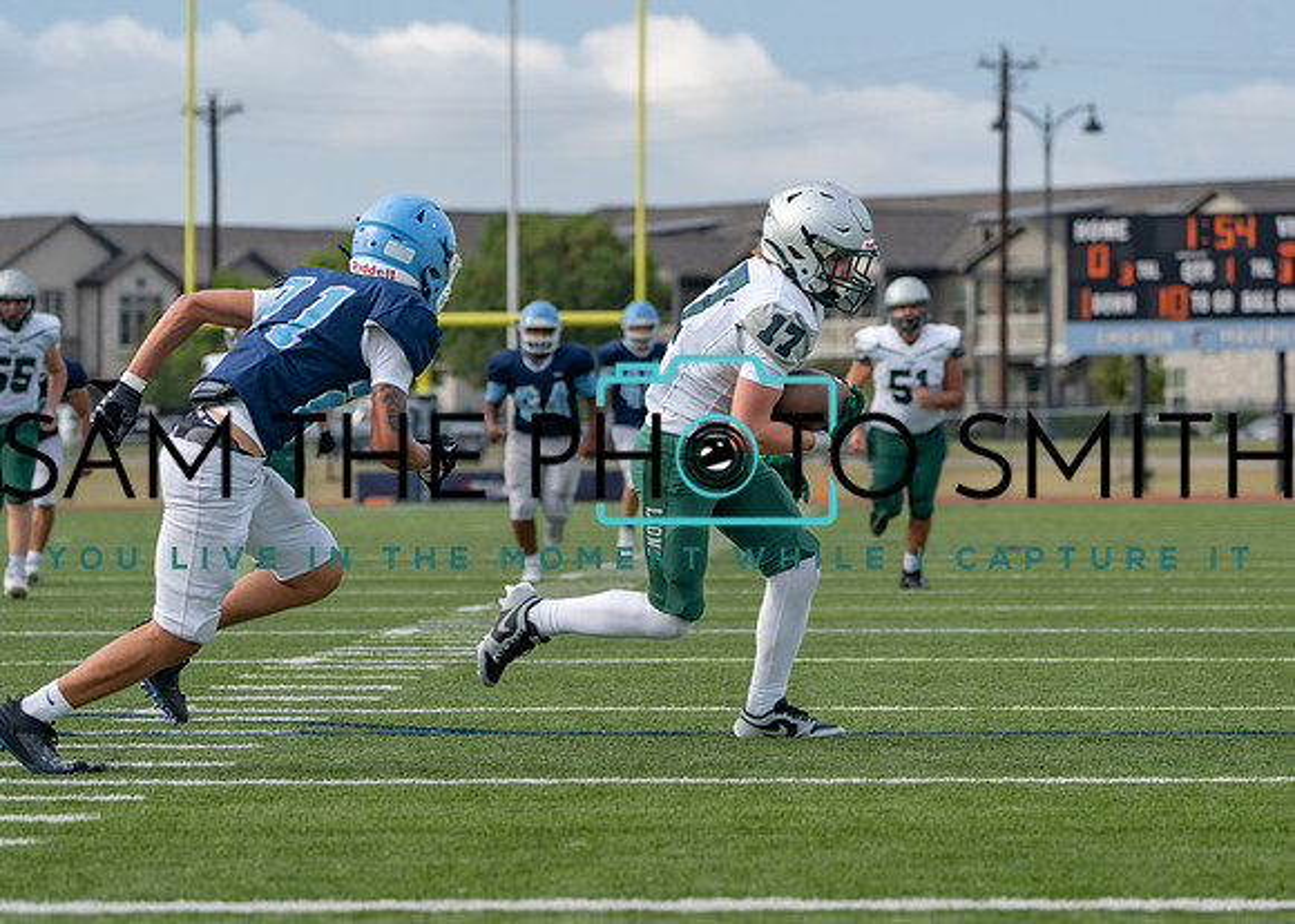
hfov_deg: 10.5
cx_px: 648
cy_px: 462
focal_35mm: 191
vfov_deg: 7.5
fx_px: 7037
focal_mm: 175
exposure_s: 1/1250
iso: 320
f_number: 5.6
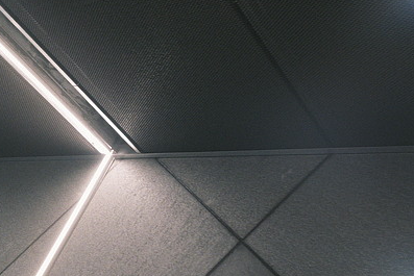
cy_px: 157
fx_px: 633
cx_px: 193
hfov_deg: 36.2
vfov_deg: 24.6
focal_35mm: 55
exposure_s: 1/125
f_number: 4.5
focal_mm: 28
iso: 2500
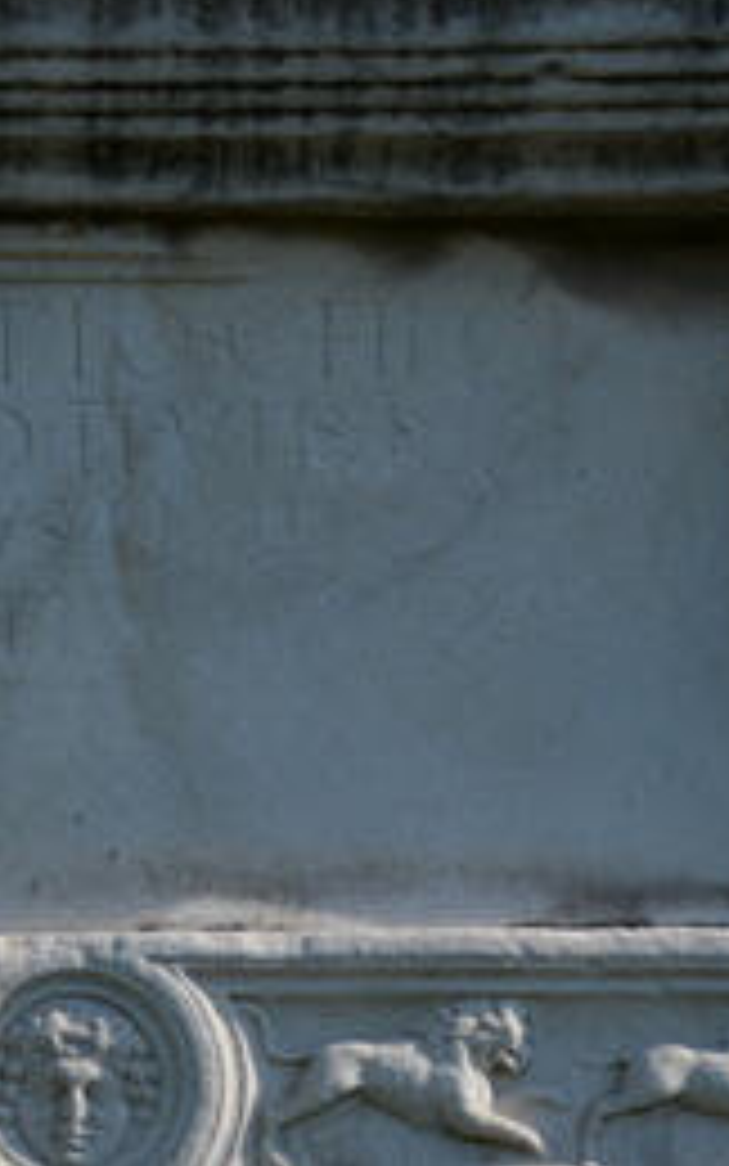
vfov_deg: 15.1
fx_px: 4384
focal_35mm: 138
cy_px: 567
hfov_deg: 9.5
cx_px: 76
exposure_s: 1/1000
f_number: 8
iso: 320
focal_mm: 58
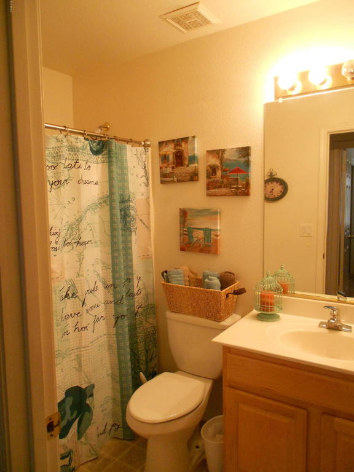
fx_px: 355
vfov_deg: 67.3
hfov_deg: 53.1
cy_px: 236
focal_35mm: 26
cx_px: 177
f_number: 3.2
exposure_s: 1/25
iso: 400
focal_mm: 4.6
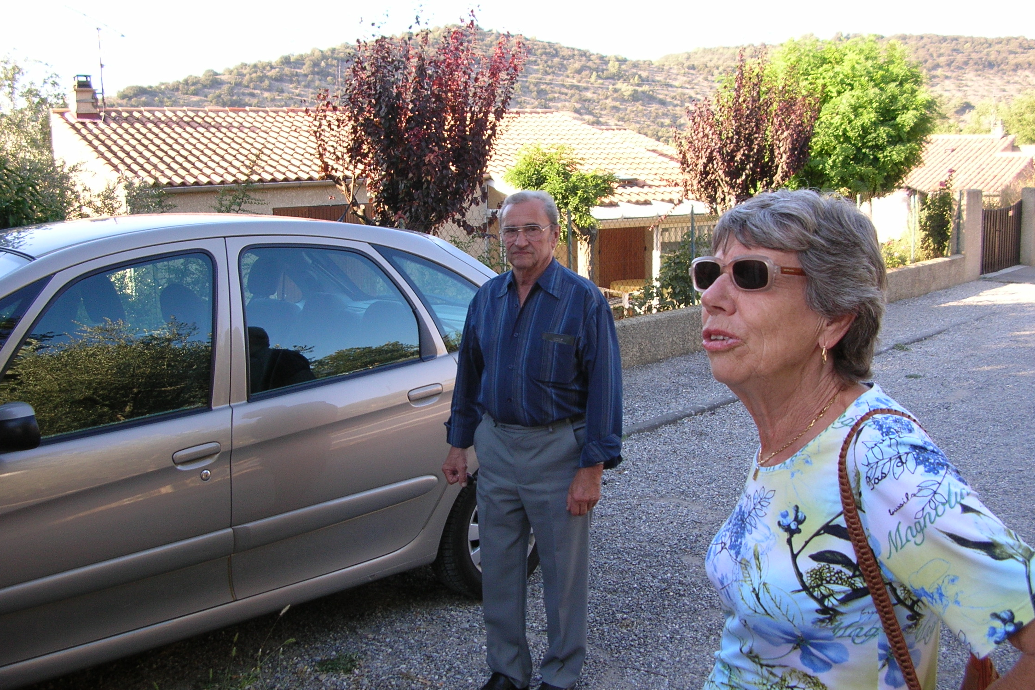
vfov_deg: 35.9
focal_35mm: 37
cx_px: 513
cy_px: 354
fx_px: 1064
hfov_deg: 51.9
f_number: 2.8
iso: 50
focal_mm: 5.8
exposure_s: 1/116
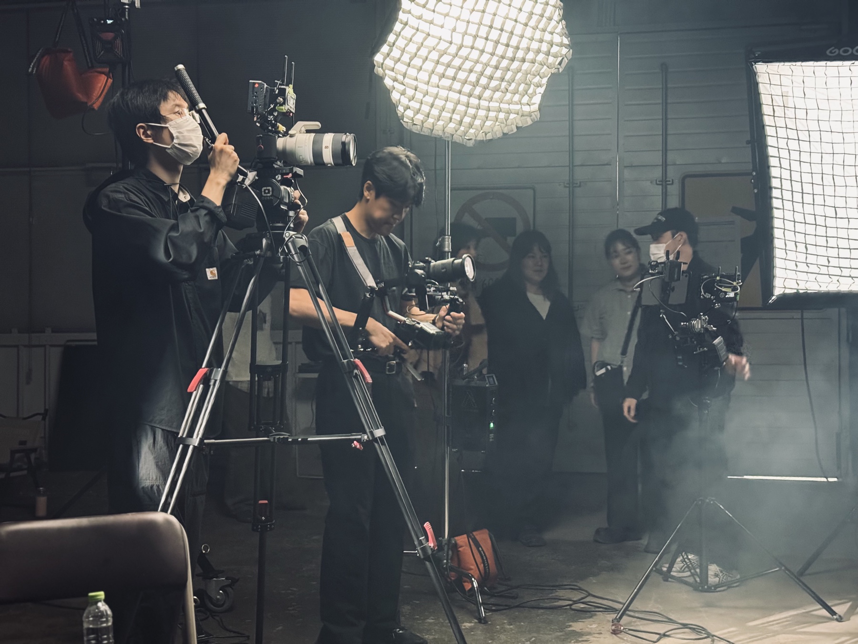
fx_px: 1190
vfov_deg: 30.3
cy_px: 322
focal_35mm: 48
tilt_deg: +0.6
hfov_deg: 39.7
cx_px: 429
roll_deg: -0.1
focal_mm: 6.76
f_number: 1.78
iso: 500
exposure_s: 1/39
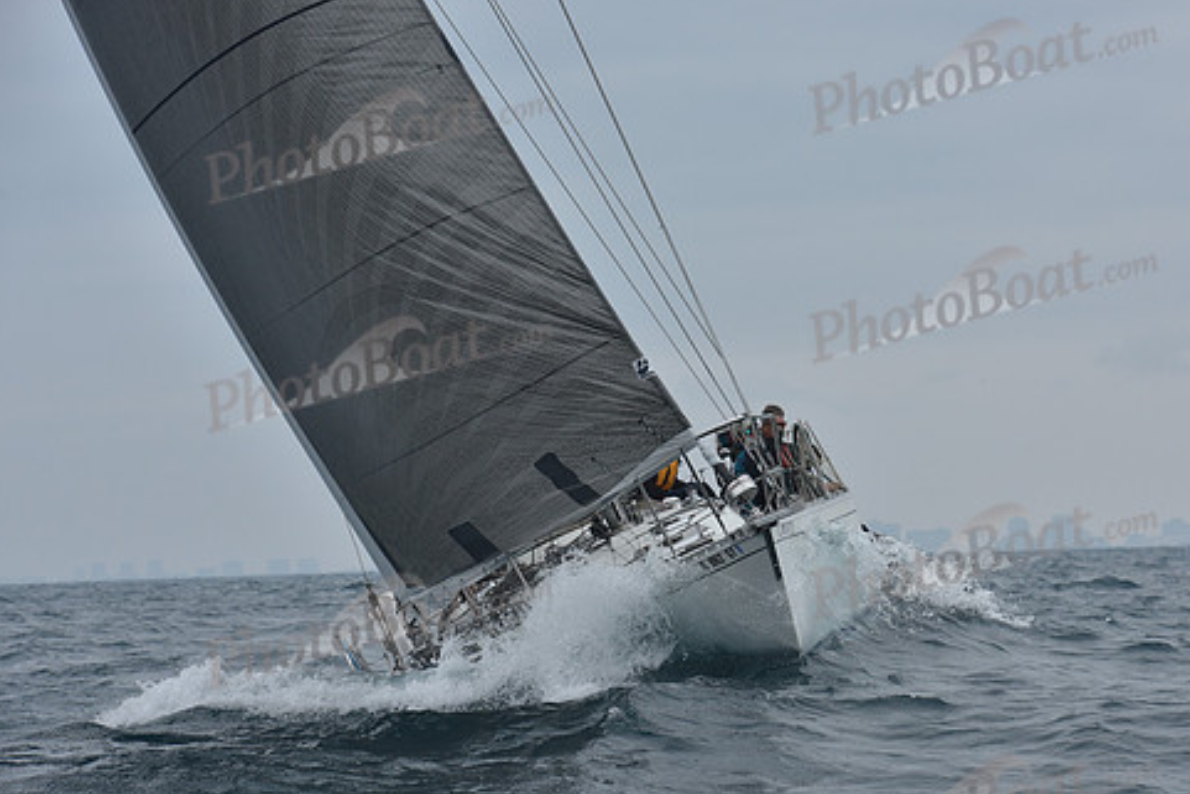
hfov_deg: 11.4
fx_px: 5985
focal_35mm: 181
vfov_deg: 7.6
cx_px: 683
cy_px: 461
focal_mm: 150
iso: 250
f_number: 7.1
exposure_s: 1/800
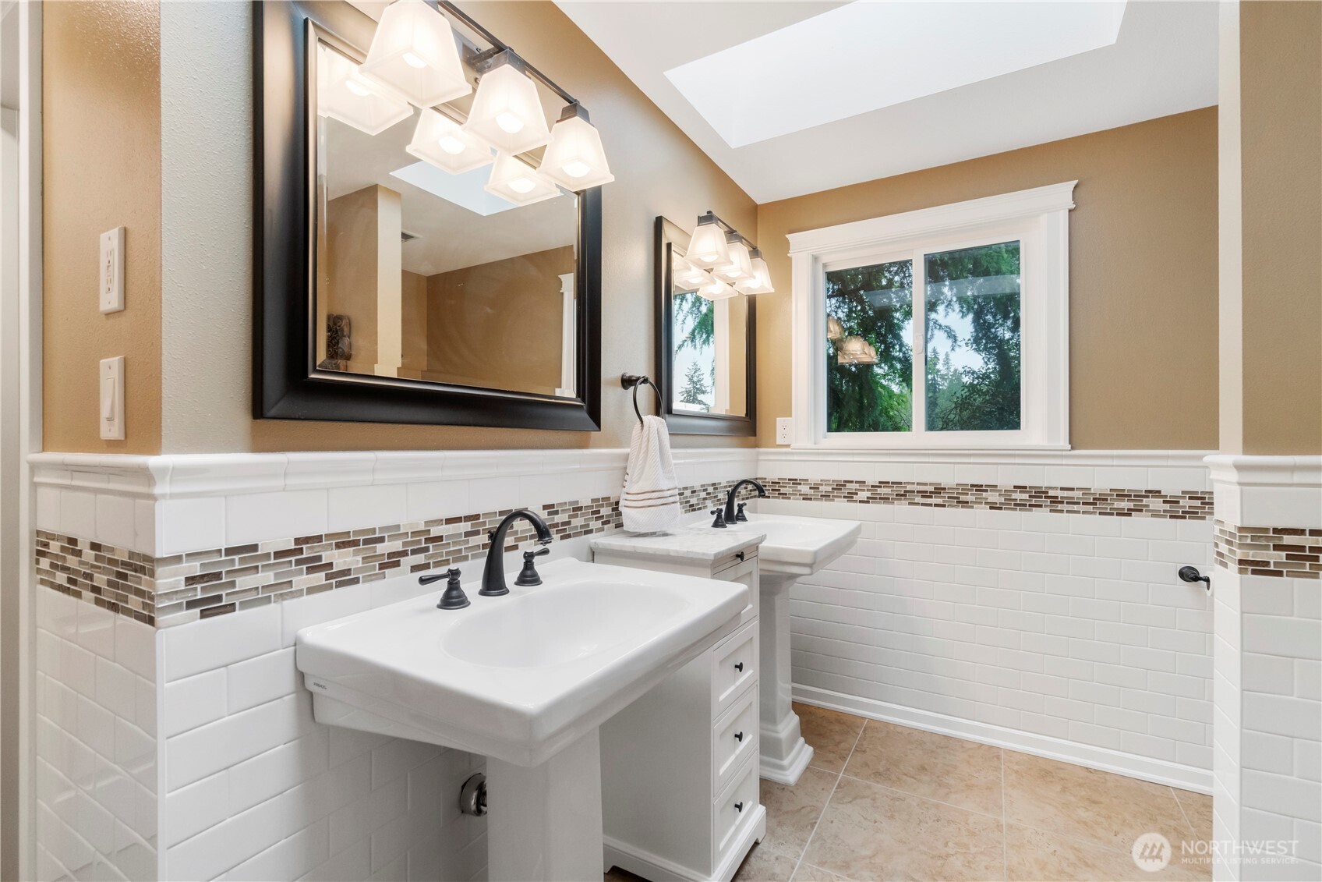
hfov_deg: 100.4
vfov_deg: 77.3
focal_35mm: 15
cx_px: 661
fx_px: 551
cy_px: 441
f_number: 8
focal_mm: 10
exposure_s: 1/250
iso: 800
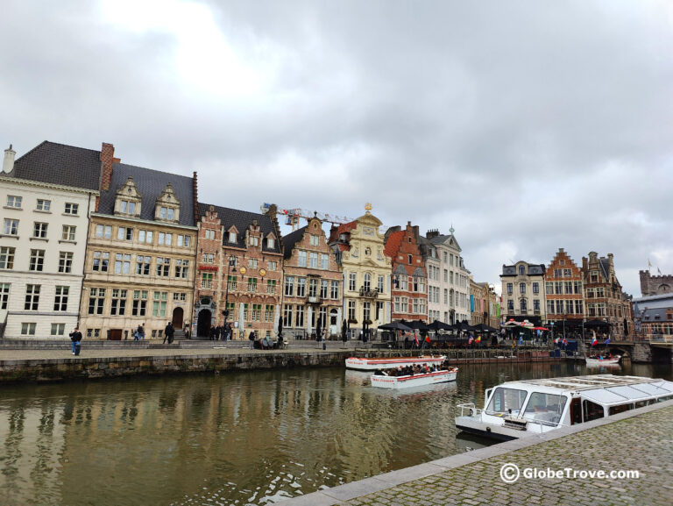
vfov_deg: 58.9
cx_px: 336
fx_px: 447
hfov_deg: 73.9
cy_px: 253
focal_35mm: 23
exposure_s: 1/1785
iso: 50
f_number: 1.8
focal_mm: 6.06
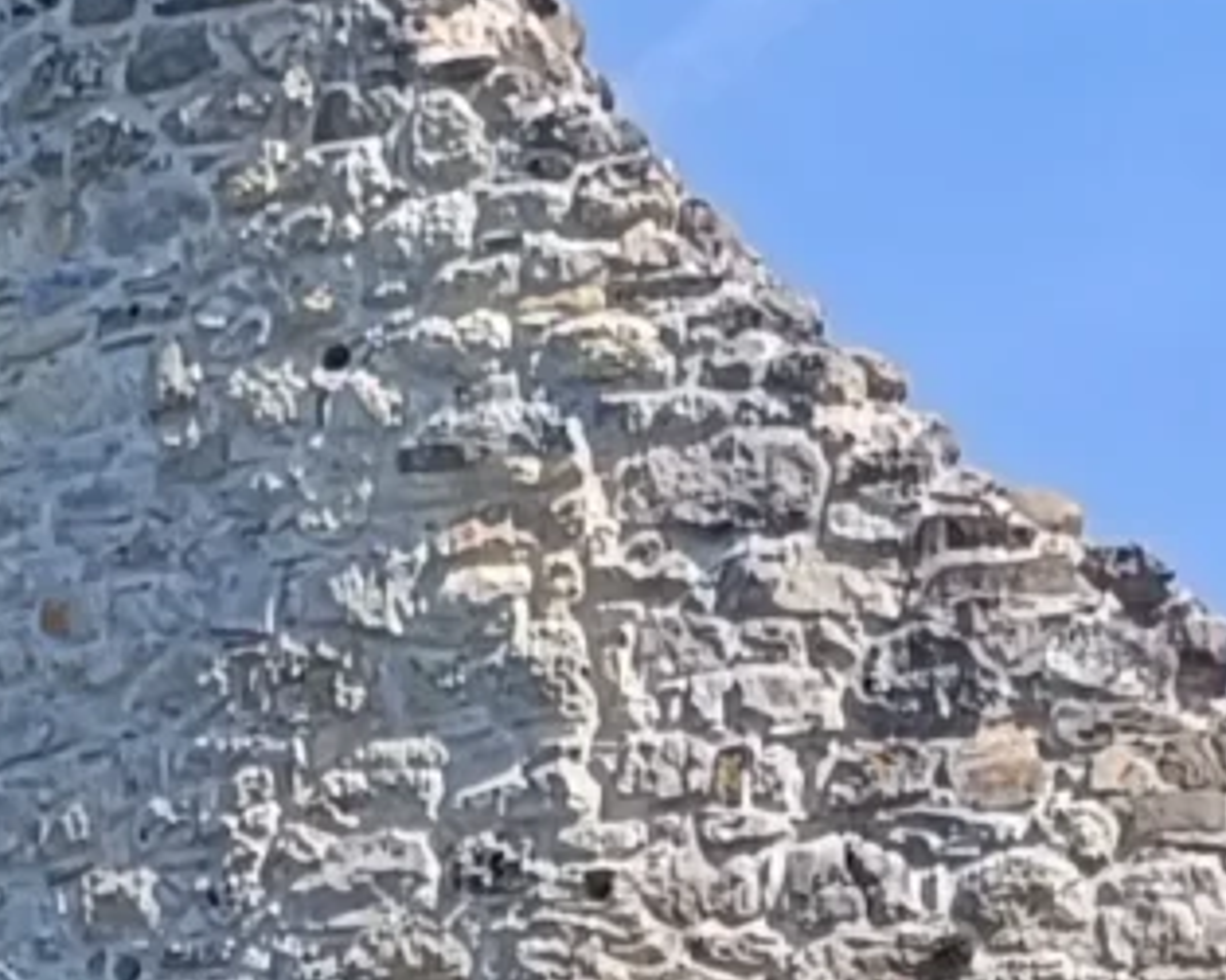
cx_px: 711
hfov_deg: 10.1
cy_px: 2753
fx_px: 6928
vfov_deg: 7.3
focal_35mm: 191
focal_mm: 5.59
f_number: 1.88
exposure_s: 1/833
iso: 53
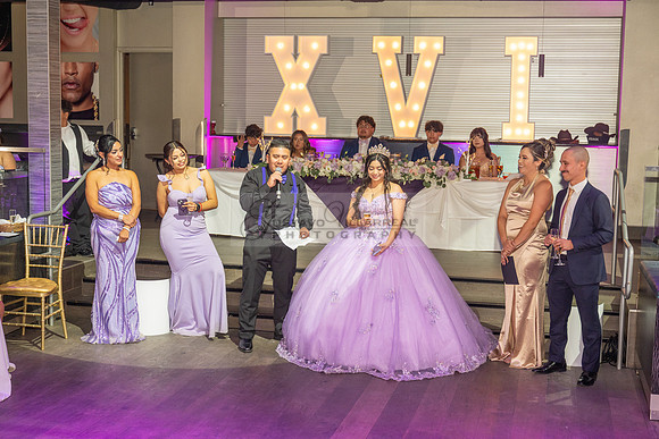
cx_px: 330
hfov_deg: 38.2
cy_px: 220
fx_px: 952
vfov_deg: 26.0
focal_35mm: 52
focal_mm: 52
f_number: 4
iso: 1000
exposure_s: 1/125
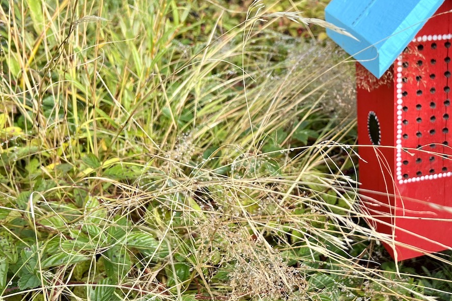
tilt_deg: -26.2
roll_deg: -5.4
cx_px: 371
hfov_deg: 40.7
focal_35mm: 46
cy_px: 139
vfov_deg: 29.2
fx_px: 578
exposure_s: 1/1147
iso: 50
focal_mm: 5.7
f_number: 1.5
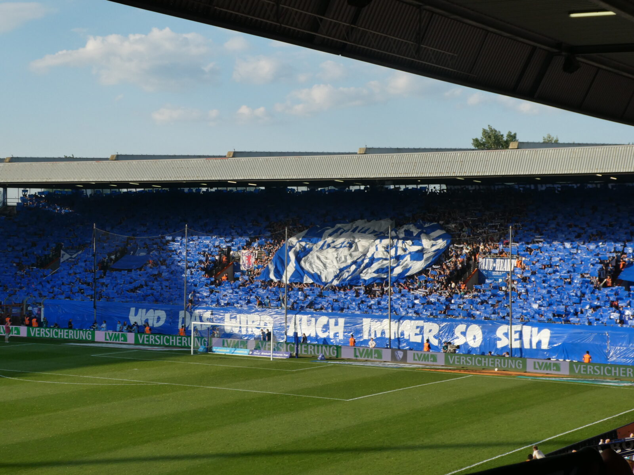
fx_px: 1190
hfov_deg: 29.8
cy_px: 238
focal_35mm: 65
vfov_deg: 22.6
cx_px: 317
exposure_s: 1/400
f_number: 4.4
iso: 80
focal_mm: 11.7
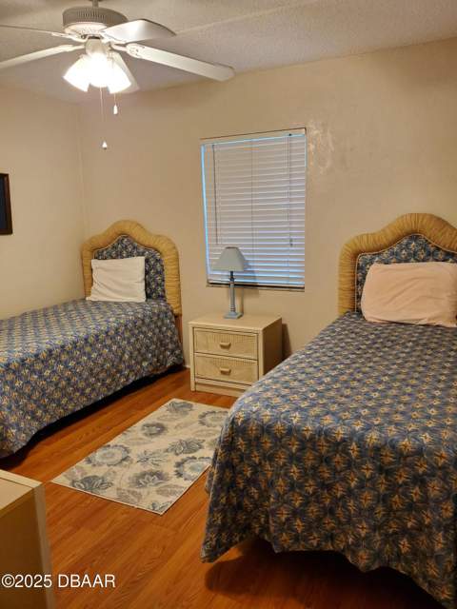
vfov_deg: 67.3
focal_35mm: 26
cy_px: 304
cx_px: 228
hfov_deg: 53.1
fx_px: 458
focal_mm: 4.3
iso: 160
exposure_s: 1/39
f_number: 1.5
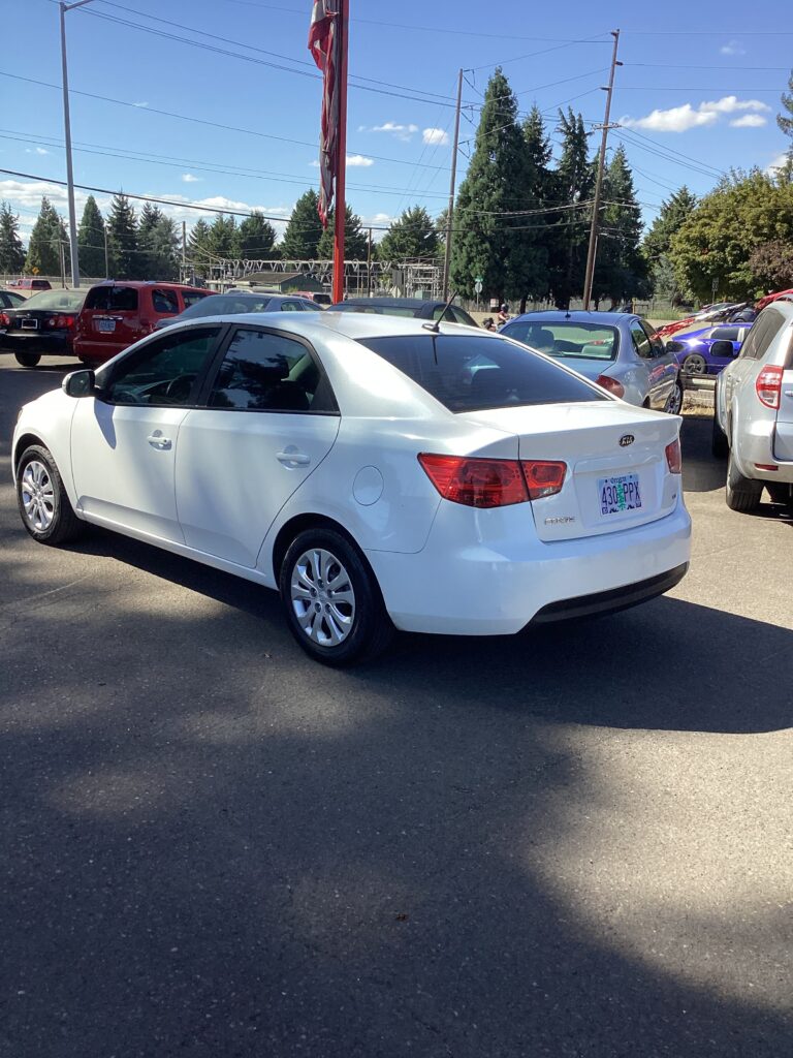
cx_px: 396
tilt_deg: -14.9
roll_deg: -1.3
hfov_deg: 45.4
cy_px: 529
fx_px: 947
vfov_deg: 58.4
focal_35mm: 31
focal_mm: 3.3
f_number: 2.4
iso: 25
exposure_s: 1/905
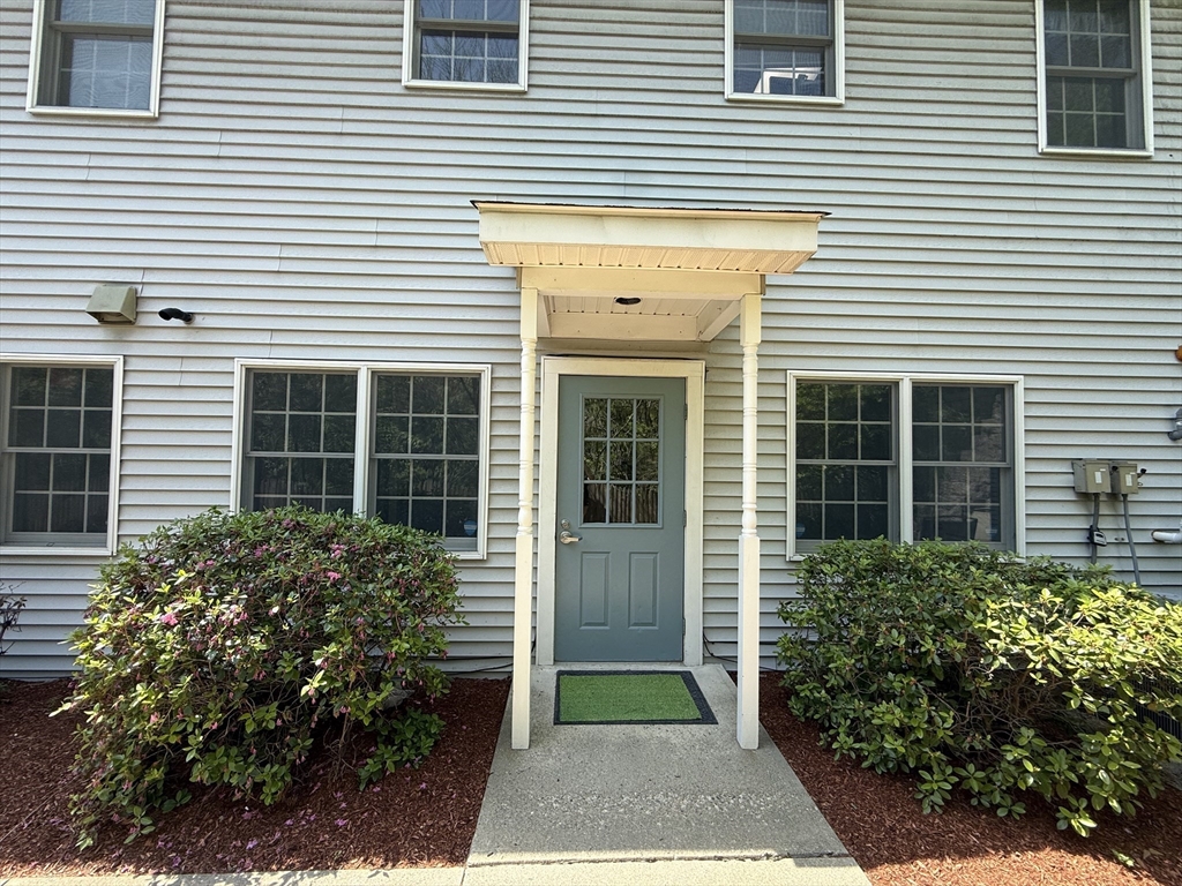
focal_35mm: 14
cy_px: 443
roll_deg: -1.3
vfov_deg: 85.7
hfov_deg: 102.1
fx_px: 478
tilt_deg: +2.9
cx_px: 591
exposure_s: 1/374
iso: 50
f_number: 2.2
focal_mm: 2.22
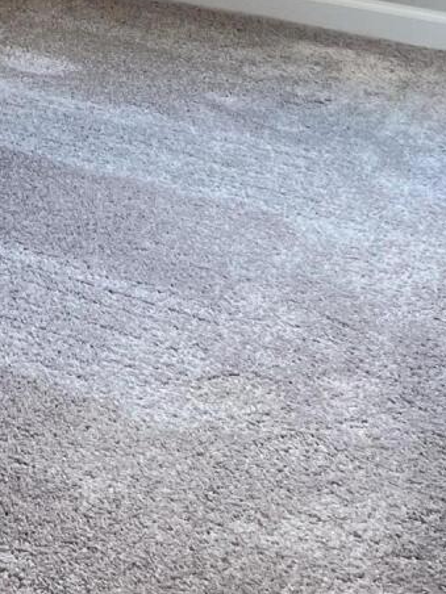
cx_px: -476
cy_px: -423
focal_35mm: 115
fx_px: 1976
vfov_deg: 15.2
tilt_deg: -4.4
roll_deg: +0.9
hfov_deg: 11.5
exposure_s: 1/60
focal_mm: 5.1
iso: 80
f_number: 1.6
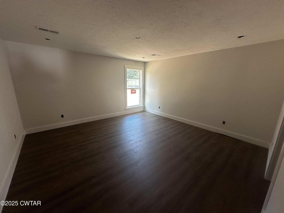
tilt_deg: -11.9
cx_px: 142
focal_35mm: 14
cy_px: 106
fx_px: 115
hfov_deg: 102.1
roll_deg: -1.0
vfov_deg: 85.7
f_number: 2.2
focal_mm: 2.22
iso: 100
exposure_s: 1/99
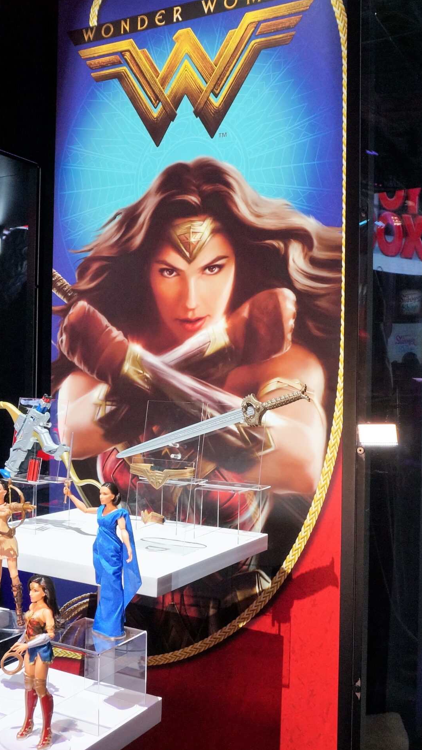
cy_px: 376
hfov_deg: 31.1
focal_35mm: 38
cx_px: 244
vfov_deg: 52.8
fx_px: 756
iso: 800
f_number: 4
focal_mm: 16
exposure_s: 1/160
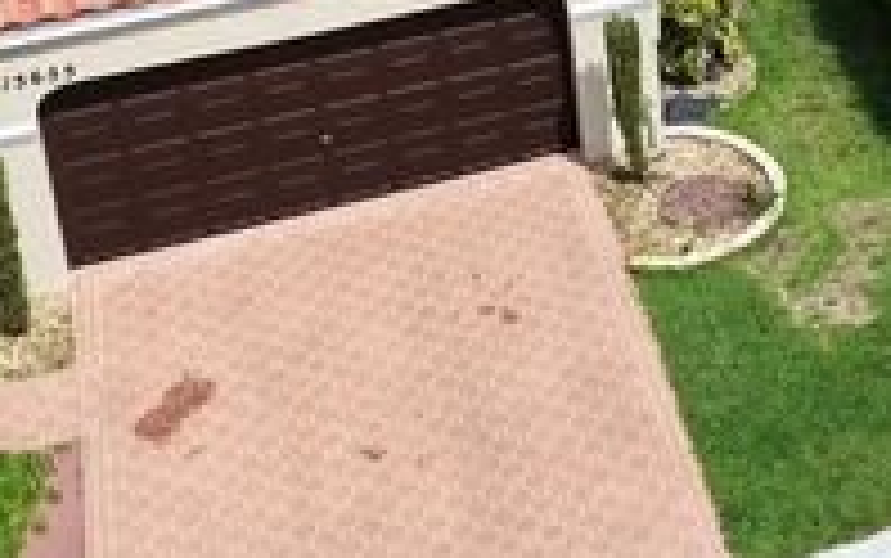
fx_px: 2235
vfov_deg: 13.1
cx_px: 1179
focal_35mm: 92
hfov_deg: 20.5
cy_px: -387
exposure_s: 1/2000
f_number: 2.8
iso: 125
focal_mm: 14.45
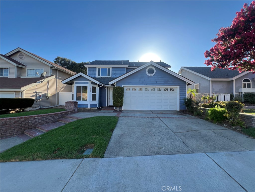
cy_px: 96
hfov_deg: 106.2
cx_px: 128
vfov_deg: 89.9
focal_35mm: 13
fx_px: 96
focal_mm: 1.57
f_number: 1.8
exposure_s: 1/473
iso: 32
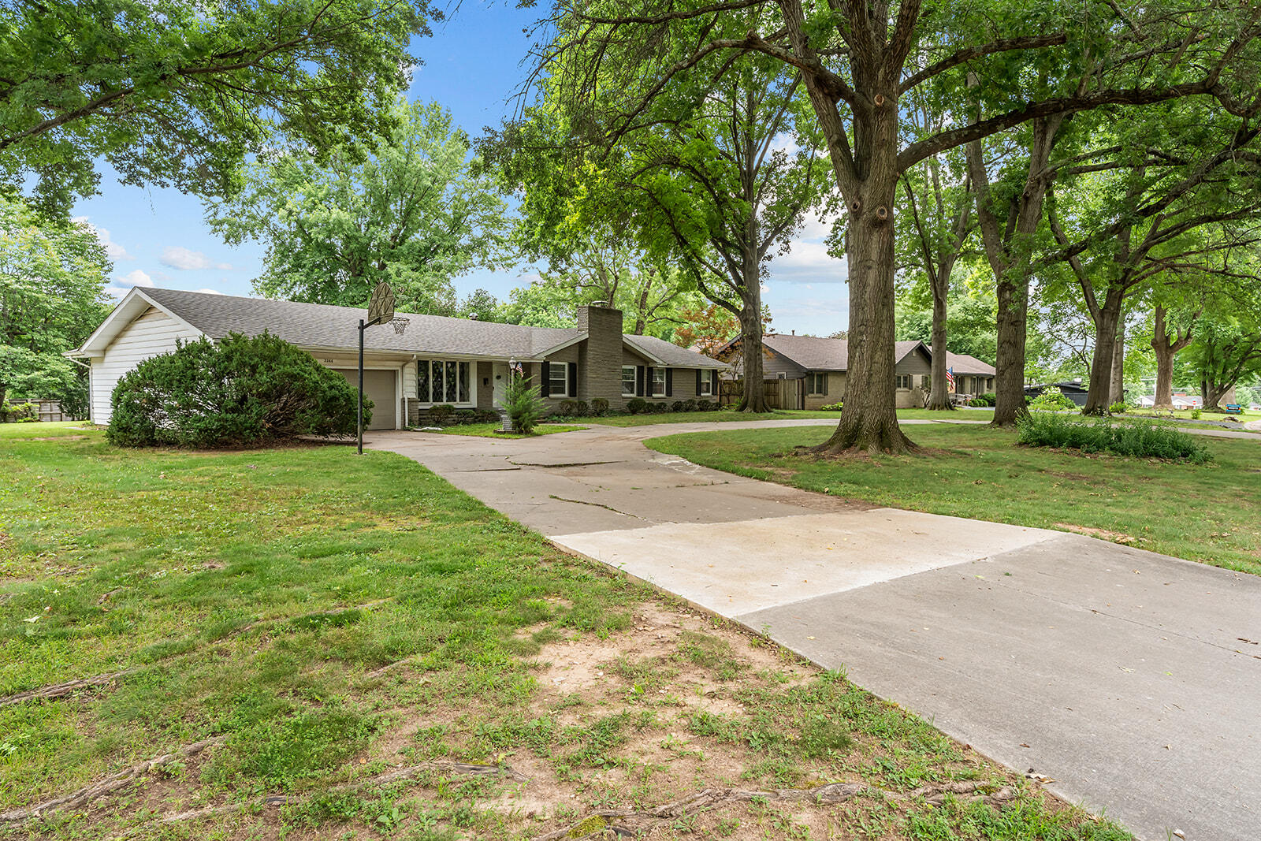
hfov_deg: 81.2
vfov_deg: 59.5
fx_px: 736
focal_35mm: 21
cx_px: 630
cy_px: 420
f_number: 7.1
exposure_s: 1/60
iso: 1000
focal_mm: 21
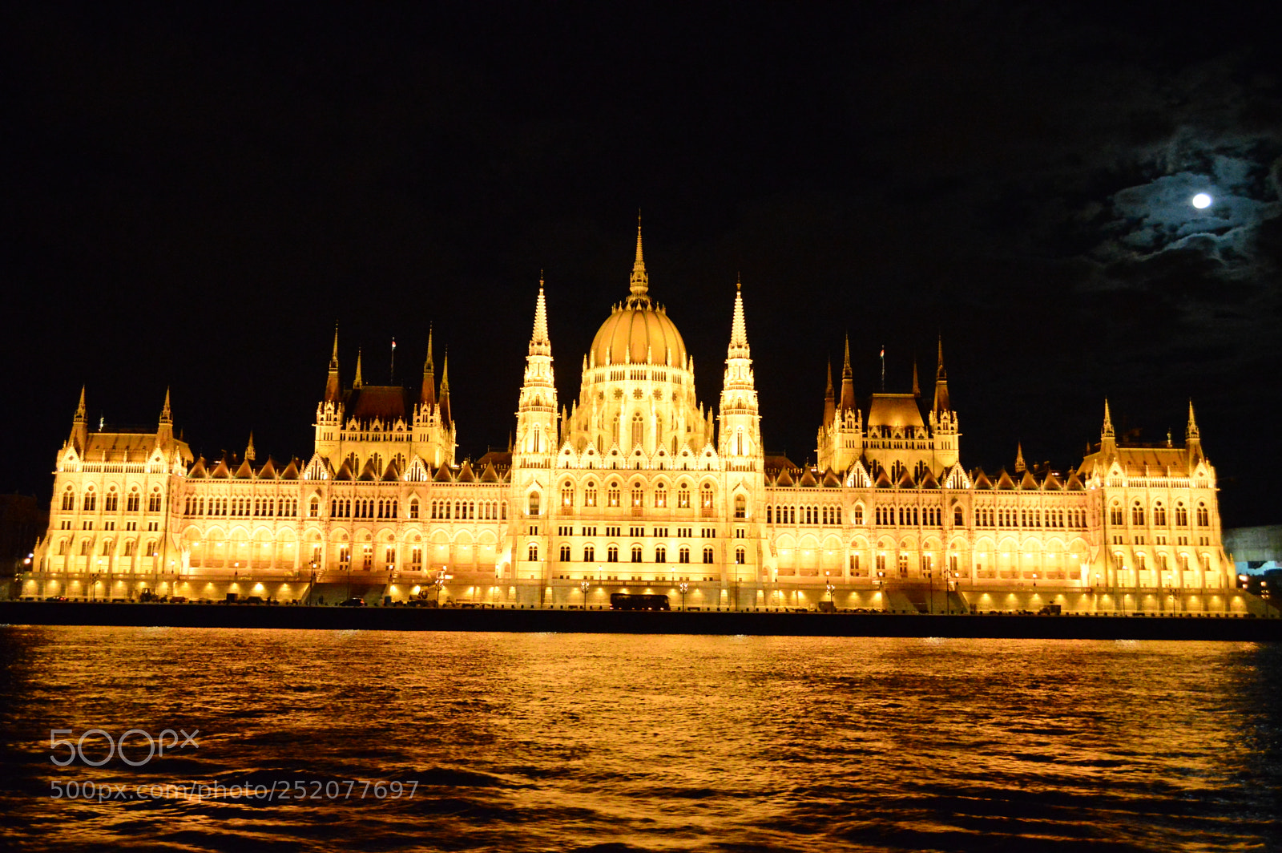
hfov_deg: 57.3
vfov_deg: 39.9
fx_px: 1174
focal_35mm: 33
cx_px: 641
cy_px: 426
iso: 6400
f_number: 5
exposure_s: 1/40
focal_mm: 22
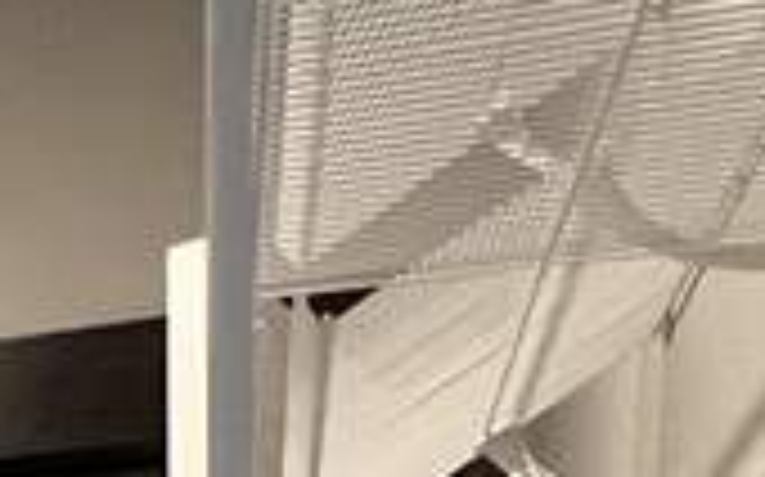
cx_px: -864
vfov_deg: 10.5
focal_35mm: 104
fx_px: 2167
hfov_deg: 15.2
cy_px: 1197
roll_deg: +1.0
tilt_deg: -0.7
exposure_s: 1/60
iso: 400
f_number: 1.8
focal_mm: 1.57
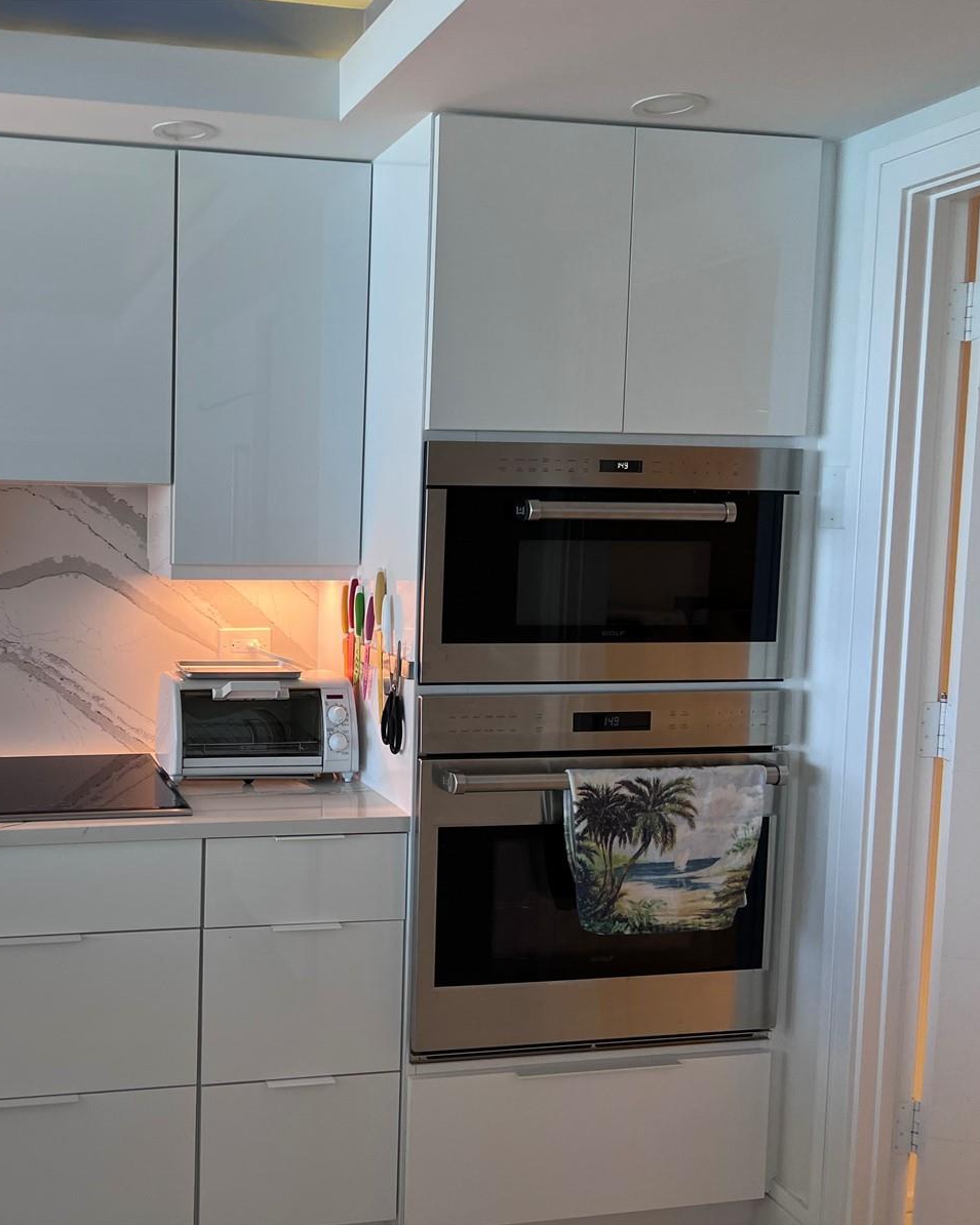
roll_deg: -0.6
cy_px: 611
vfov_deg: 52.8
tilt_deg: -4.4
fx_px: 1233
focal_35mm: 34
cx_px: 201
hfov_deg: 41.5
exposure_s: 1/120
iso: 80
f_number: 1.5
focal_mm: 5.7
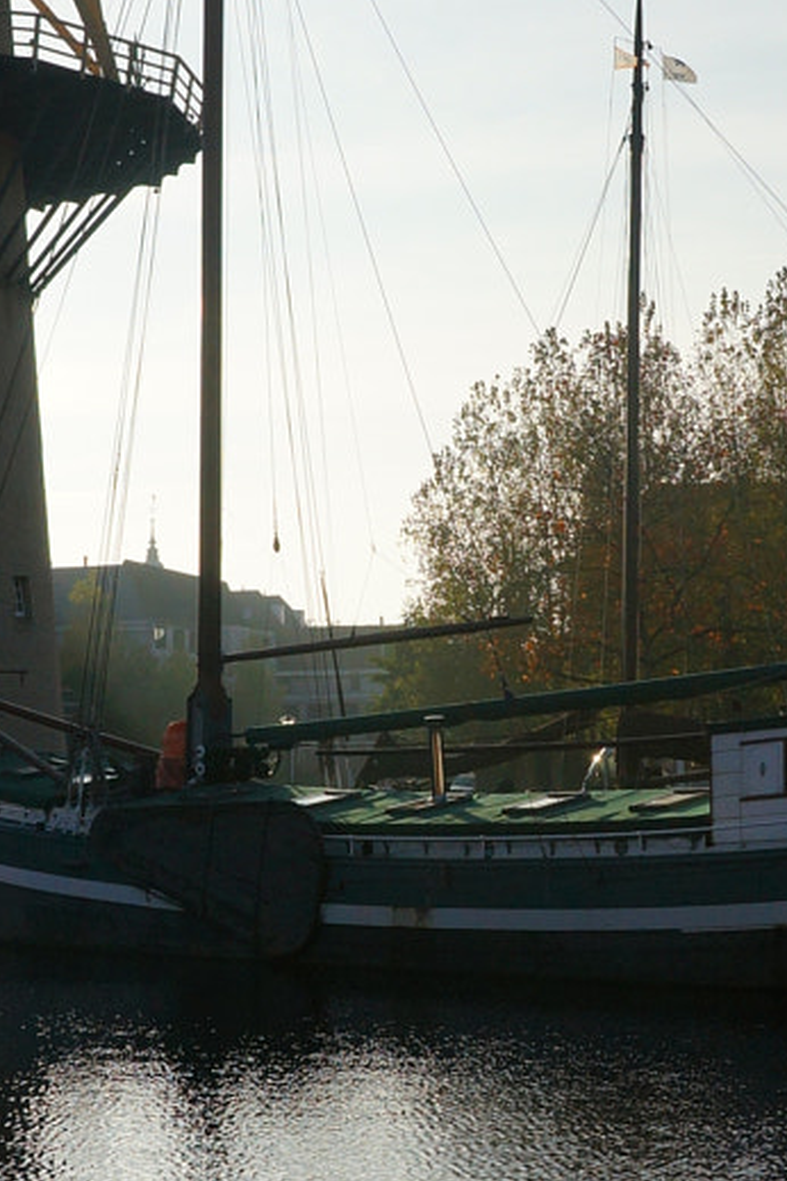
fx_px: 2426
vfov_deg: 27.3
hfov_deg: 18.4
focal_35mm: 74
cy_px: 617
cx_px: 395
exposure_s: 1/1600
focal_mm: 24
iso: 400
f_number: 8
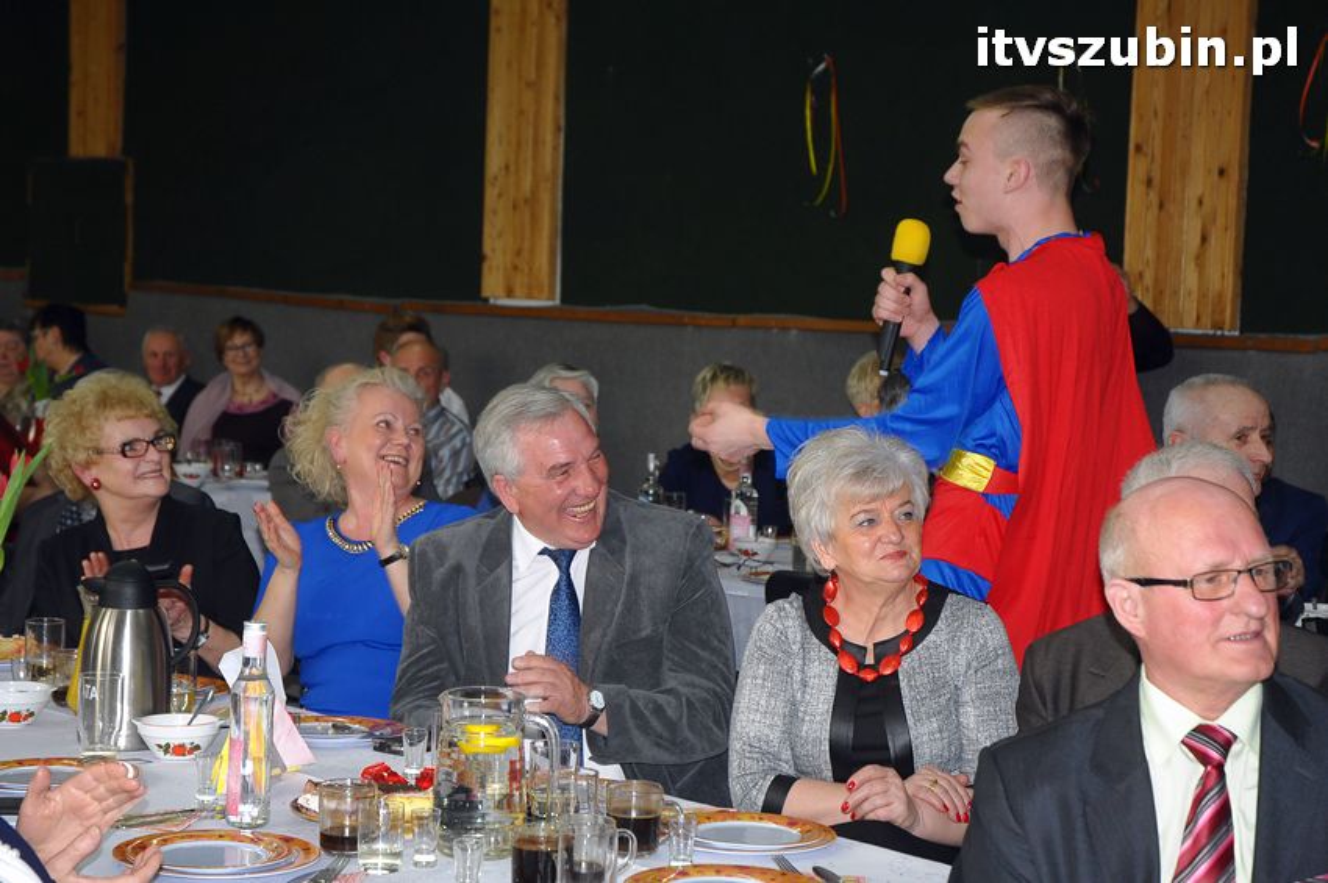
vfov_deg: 19.7
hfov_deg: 29.3
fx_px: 2543
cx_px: 664
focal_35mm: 69
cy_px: 442
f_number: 4.5
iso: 500
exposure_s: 1/60
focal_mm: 46
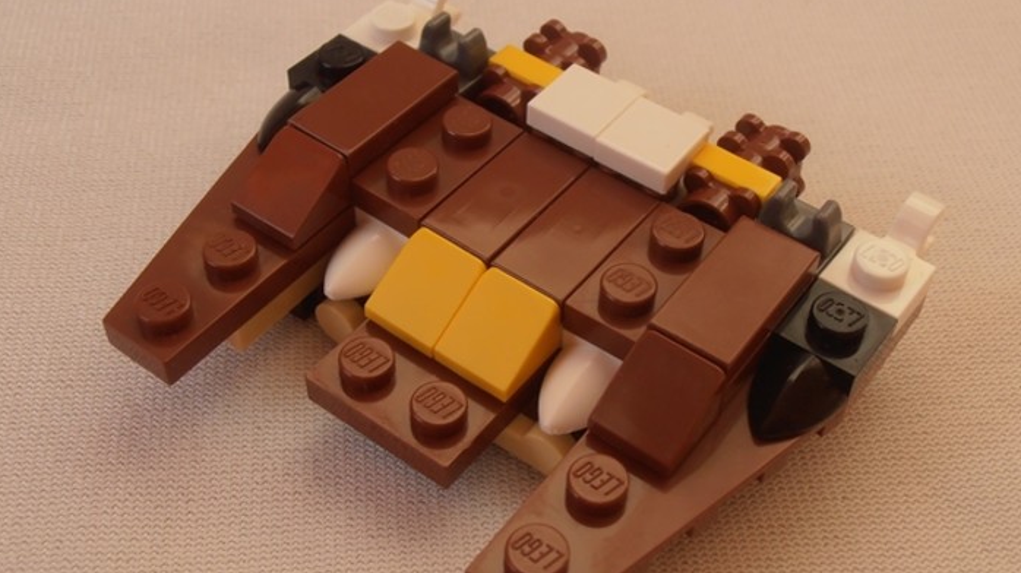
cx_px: 532
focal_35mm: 52
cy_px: 297
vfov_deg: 23.0
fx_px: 1407
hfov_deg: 39.9
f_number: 3.9
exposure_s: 1/80
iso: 80
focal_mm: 6.61
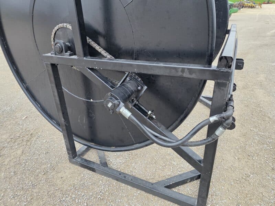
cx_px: 138
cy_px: 103
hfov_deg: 73.9
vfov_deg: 58.9
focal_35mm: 23
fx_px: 183
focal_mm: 6.3
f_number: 1.7
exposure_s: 1/180
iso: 160
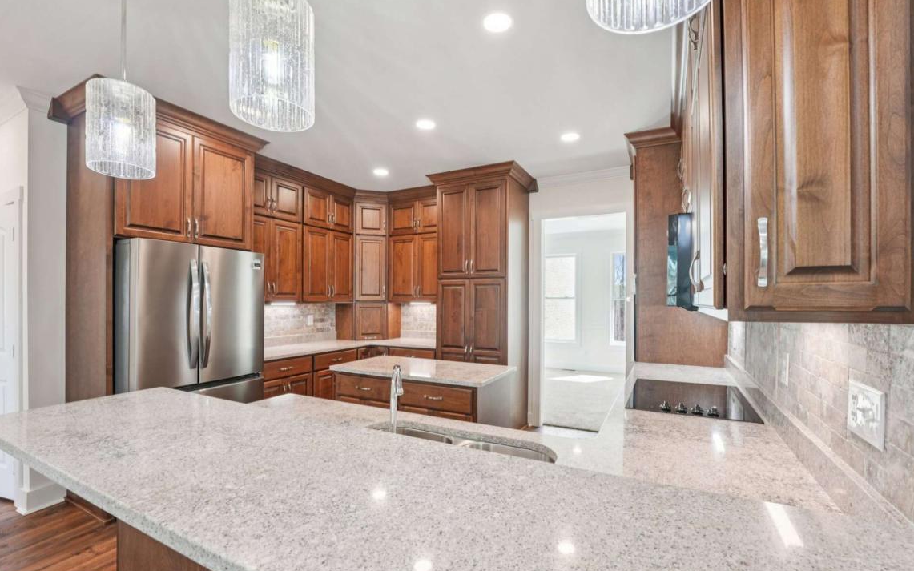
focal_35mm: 15
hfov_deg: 101.5
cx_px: 463
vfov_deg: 74.6
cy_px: 311
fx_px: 374
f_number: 8
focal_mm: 14
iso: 320
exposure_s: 1/20
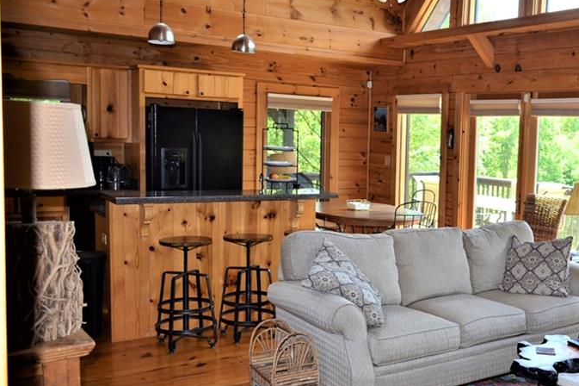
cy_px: 213
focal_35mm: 41
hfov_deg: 45.9
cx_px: 428
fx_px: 659
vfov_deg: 32.6
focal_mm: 18
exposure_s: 1/160
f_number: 3.5
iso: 200
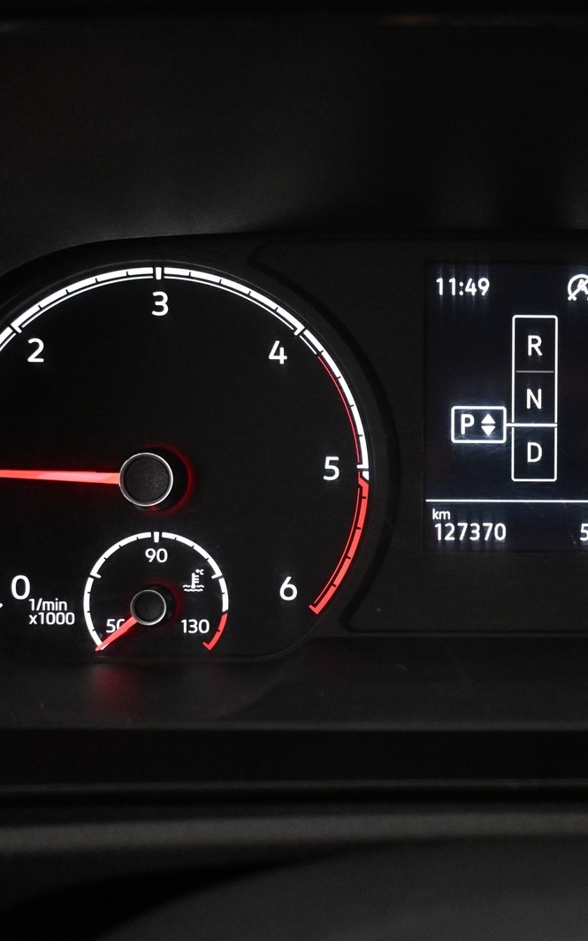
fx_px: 1164
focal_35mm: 45
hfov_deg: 27.3
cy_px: 476
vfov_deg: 44.0
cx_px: 534
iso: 4000
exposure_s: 1/60
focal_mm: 19.5
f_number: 3.8
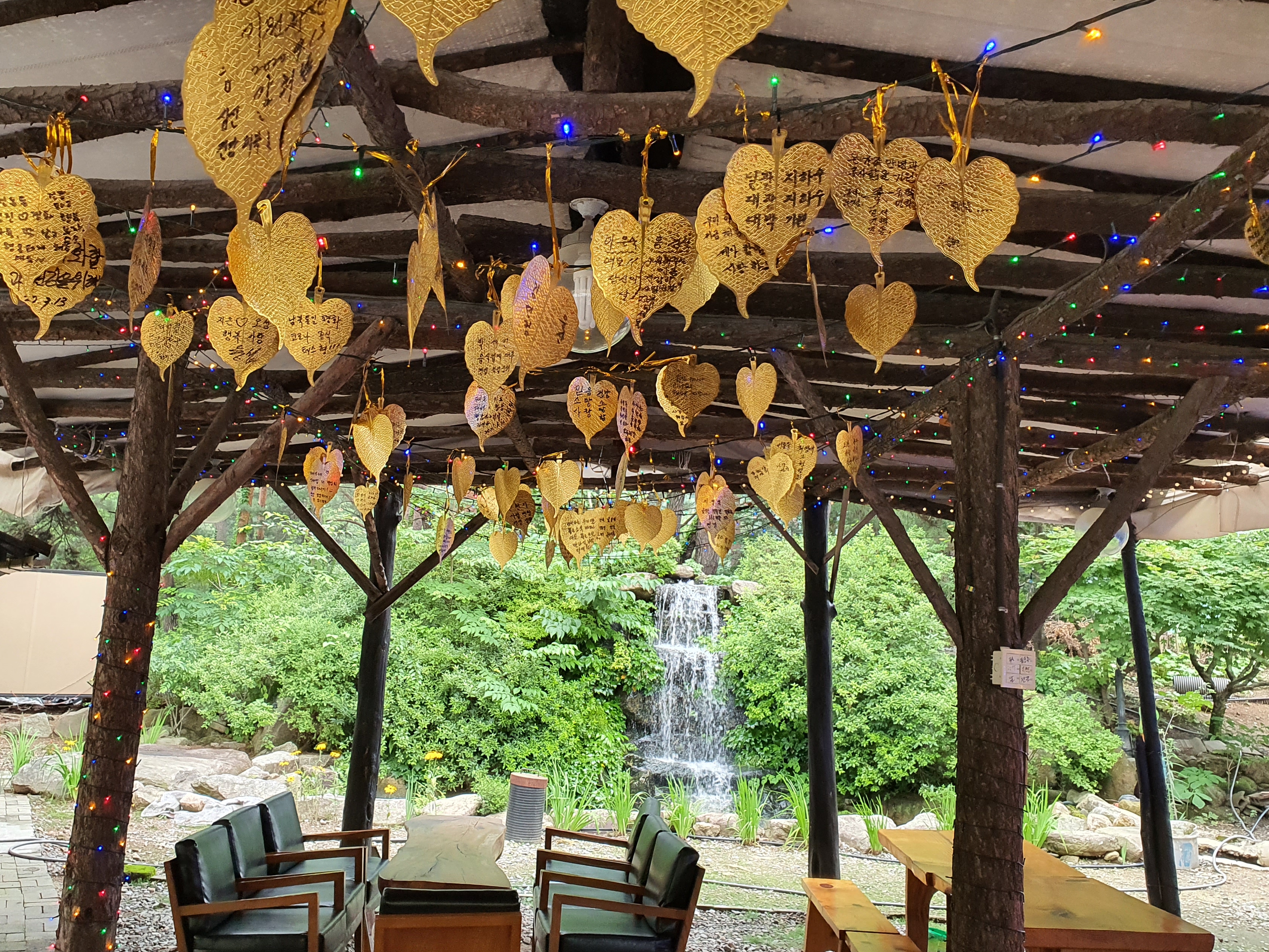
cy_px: 449
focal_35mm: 31
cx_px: 572
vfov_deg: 45.4
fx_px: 1136
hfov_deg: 58.2
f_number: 2.4
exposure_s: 1/120
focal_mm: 4.3
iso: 200
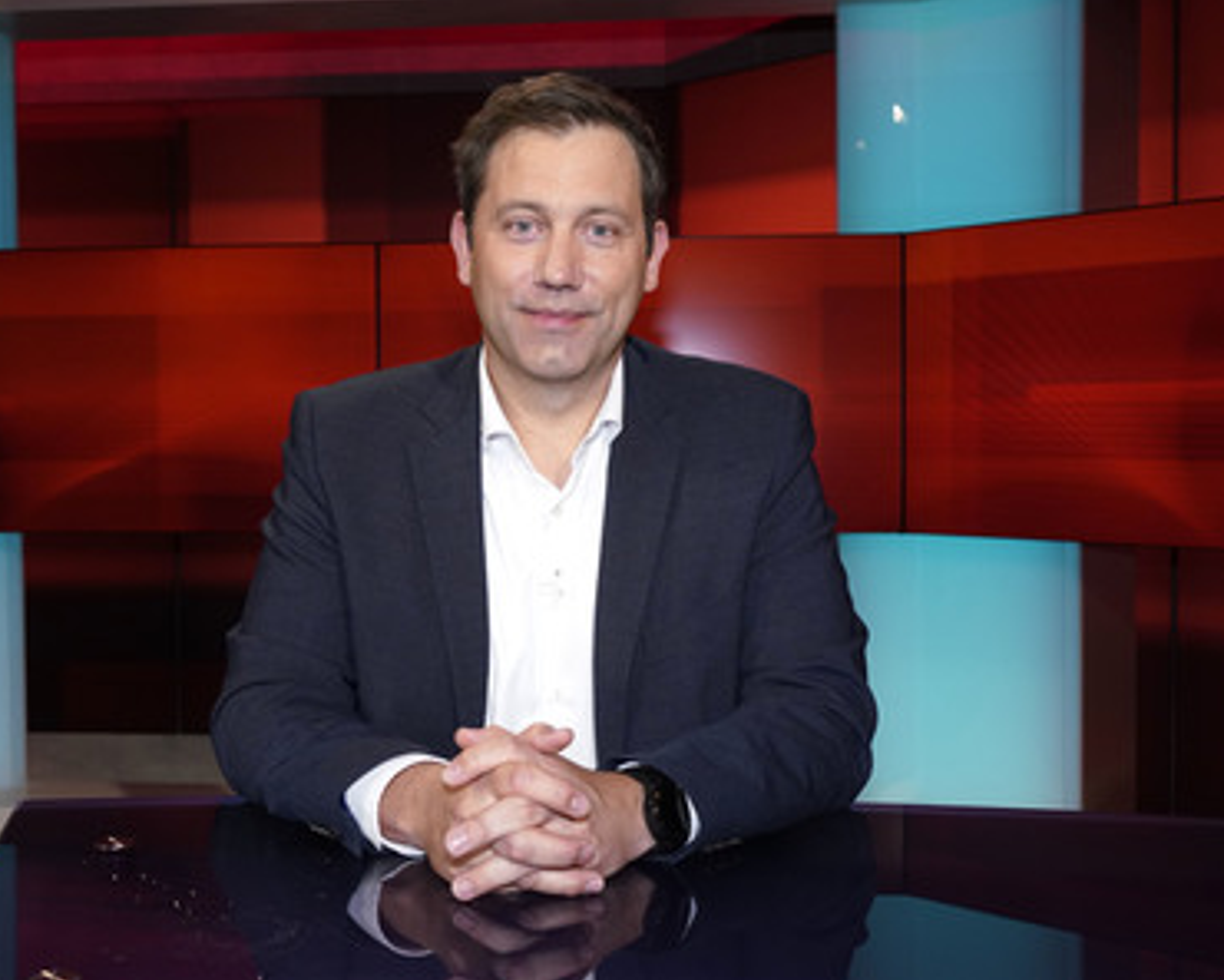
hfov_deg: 55.5
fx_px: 1159
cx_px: 538
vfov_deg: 45.8
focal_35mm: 32
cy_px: 493
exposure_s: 1/125
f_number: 5.6
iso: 1600
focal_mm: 28
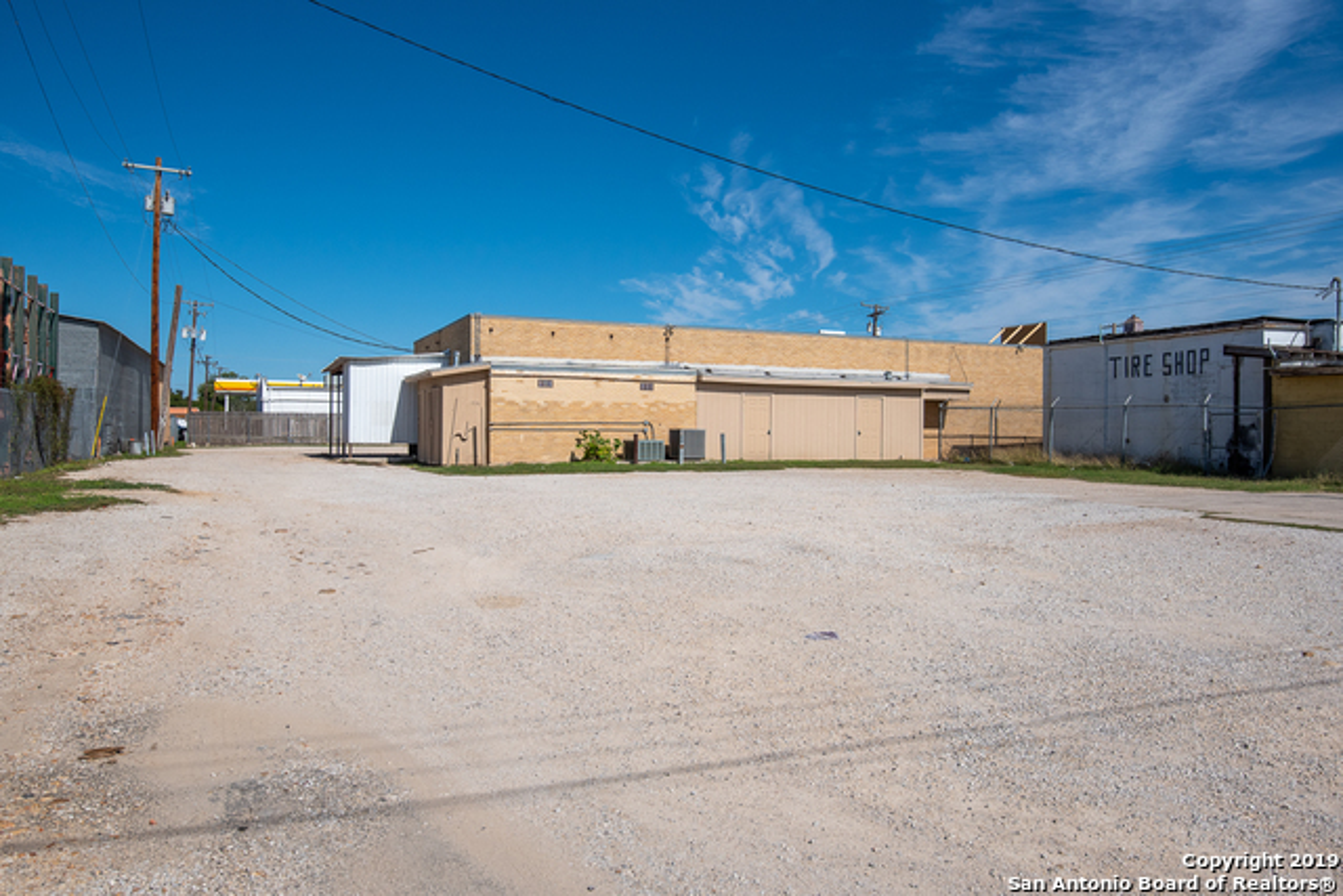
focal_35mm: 26
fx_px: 965
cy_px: 427
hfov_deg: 69.7
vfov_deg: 49.8
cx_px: 663
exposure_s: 1/3200
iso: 400
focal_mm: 24
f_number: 6.3
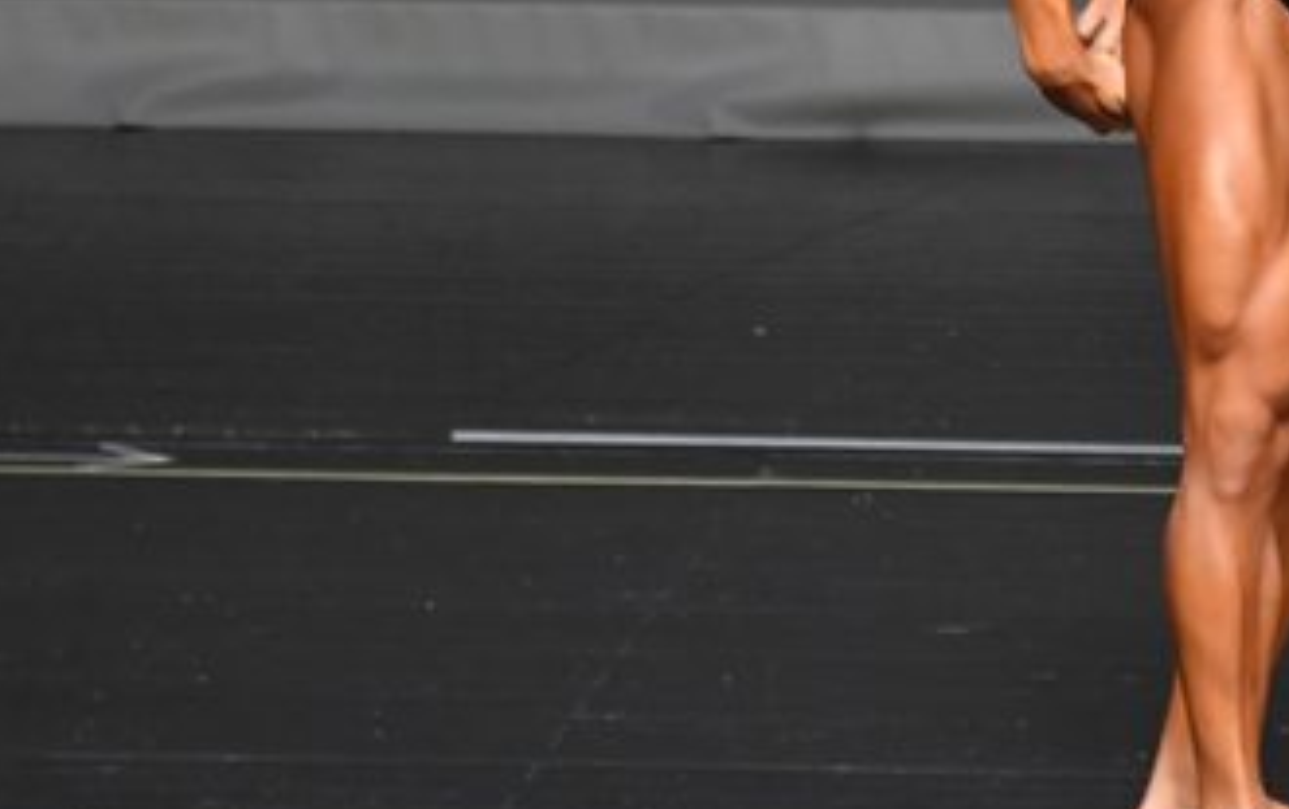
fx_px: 31508
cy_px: 63
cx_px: 1264
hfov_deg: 2.3
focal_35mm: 896
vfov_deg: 1.5
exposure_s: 1/400
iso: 2500
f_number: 5.6
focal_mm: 250
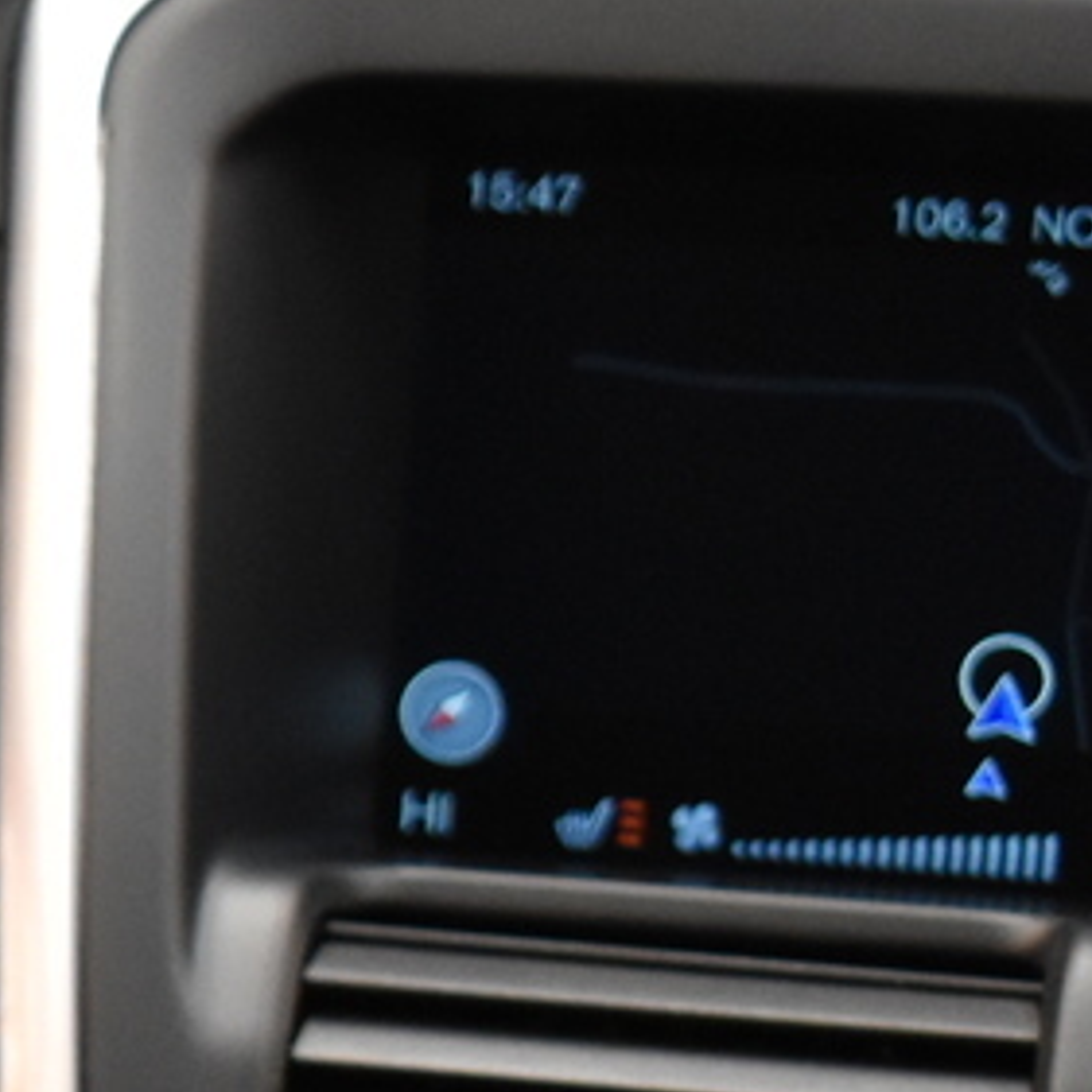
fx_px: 8387
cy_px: 1119
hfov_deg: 6.8
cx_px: -2032
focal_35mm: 235
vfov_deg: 7.4
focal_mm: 32
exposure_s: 1/50
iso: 1800
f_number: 4.5
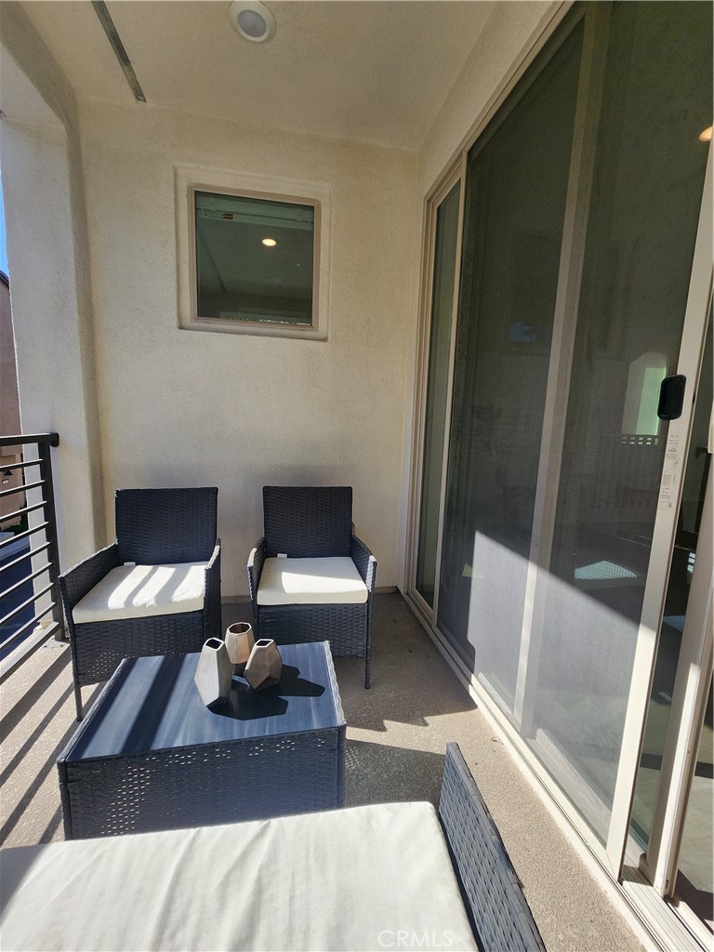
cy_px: 476
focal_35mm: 13
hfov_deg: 89.9
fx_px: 358
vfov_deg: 106.2
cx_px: 357
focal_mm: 2.2
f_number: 2.2
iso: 50
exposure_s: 1/1016
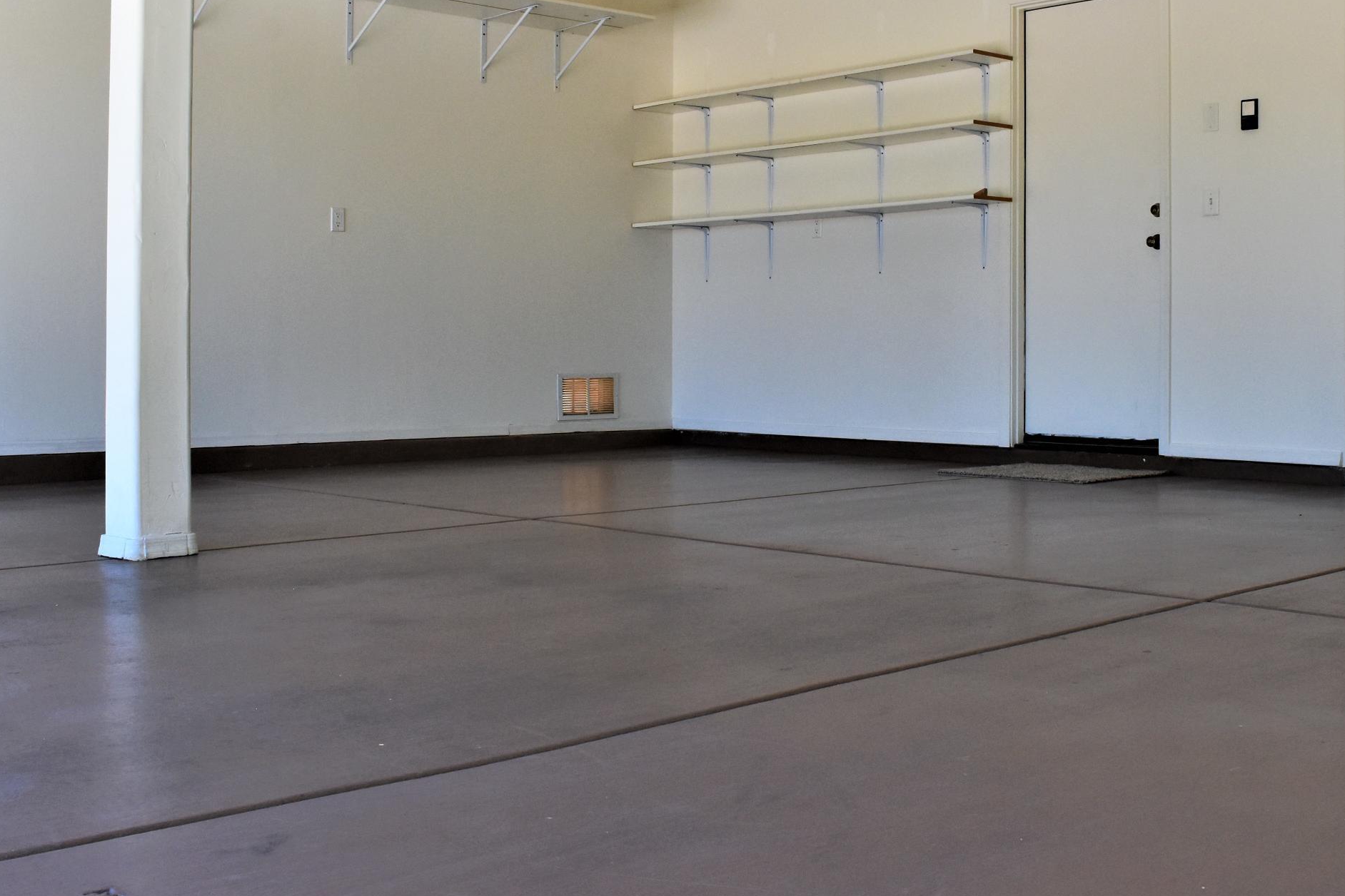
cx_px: 895
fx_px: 1606
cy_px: 368
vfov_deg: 31.1
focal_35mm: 43
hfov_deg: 44.8
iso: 1000
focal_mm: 18
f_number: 9
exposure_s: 1/320
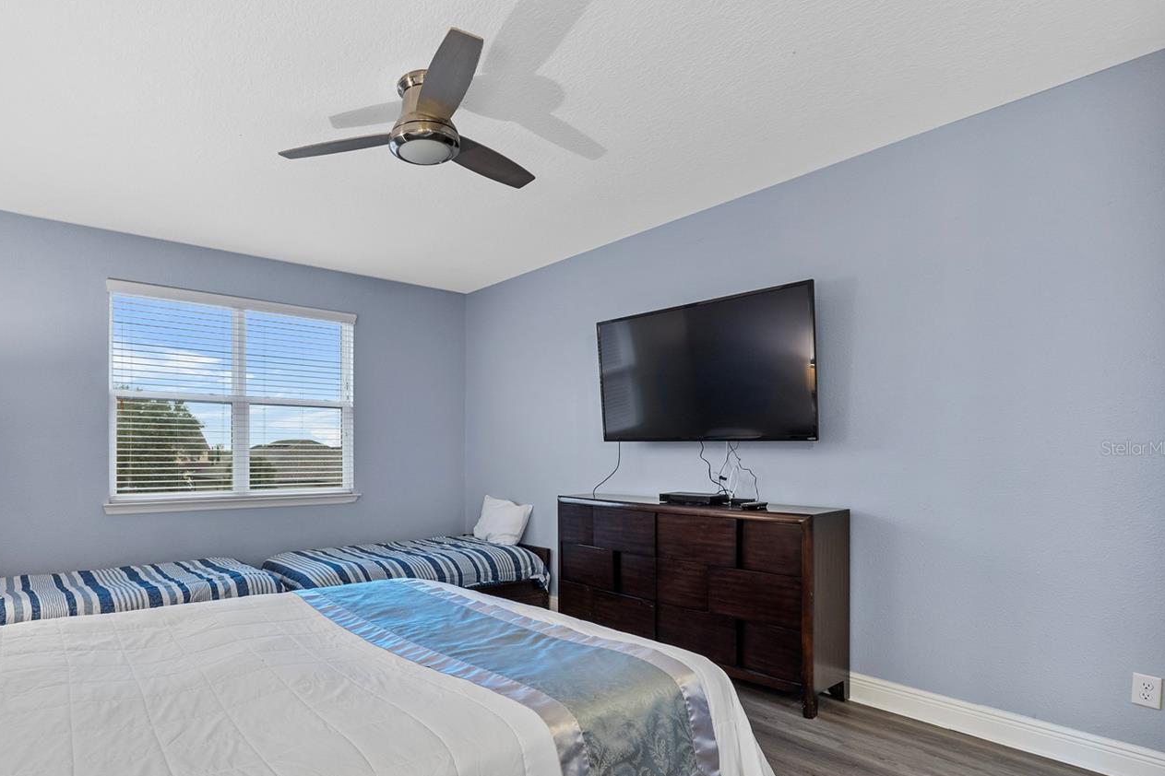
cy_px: 448
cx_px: 446
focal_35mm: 19
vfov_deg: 64.2
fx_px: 615
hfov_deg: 85.4
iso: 320
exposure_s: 1/3
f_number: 7.1
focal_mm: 10
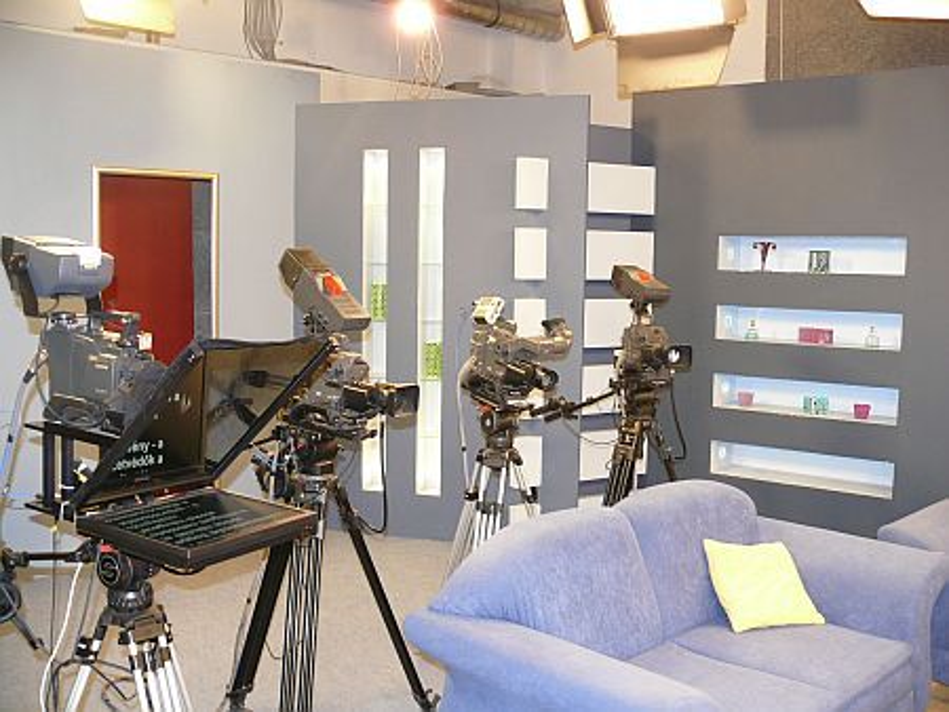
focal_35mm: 35
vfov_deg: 40.7
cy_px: 356
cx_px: 474
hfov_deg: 52.6
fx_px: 960
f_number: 2.8
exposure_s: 1/30
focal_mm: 7.4
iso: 160
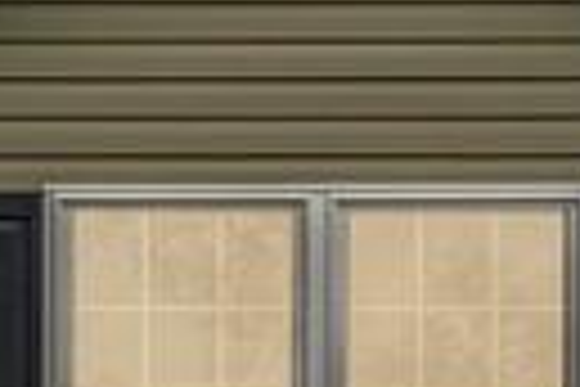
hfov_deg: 7.6
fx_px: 4350
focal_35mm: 270
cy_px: 446
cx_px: -76
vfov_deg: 5.1
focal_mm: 34
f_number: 8
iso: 1250
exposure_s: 1/80
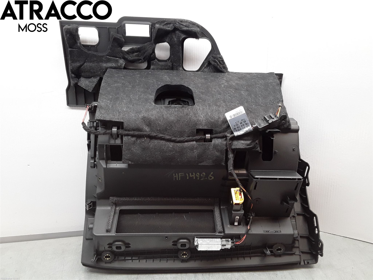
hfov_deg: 63.4
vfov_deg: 49.7
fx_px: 302
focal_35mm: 28
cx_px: 186
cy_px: 140
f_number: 1.9
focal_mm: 2.91
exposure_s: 1/50
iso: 80
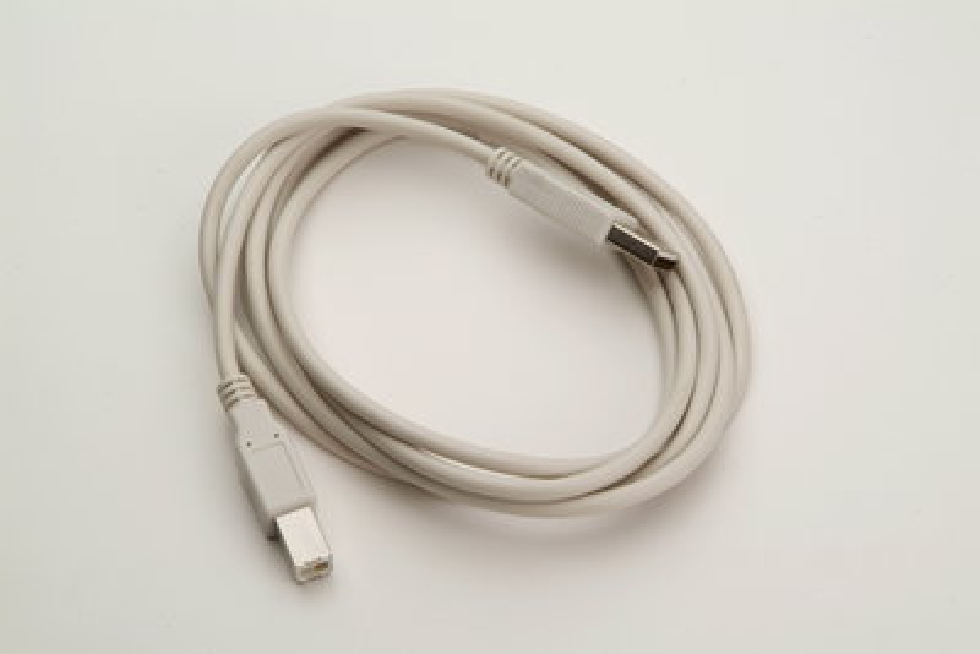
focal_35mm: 117
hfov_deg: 17.5
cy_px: 327
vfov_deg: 11.7
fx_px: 3186
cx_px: 490
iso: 100
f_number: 19
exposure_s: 1/30
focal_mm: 78
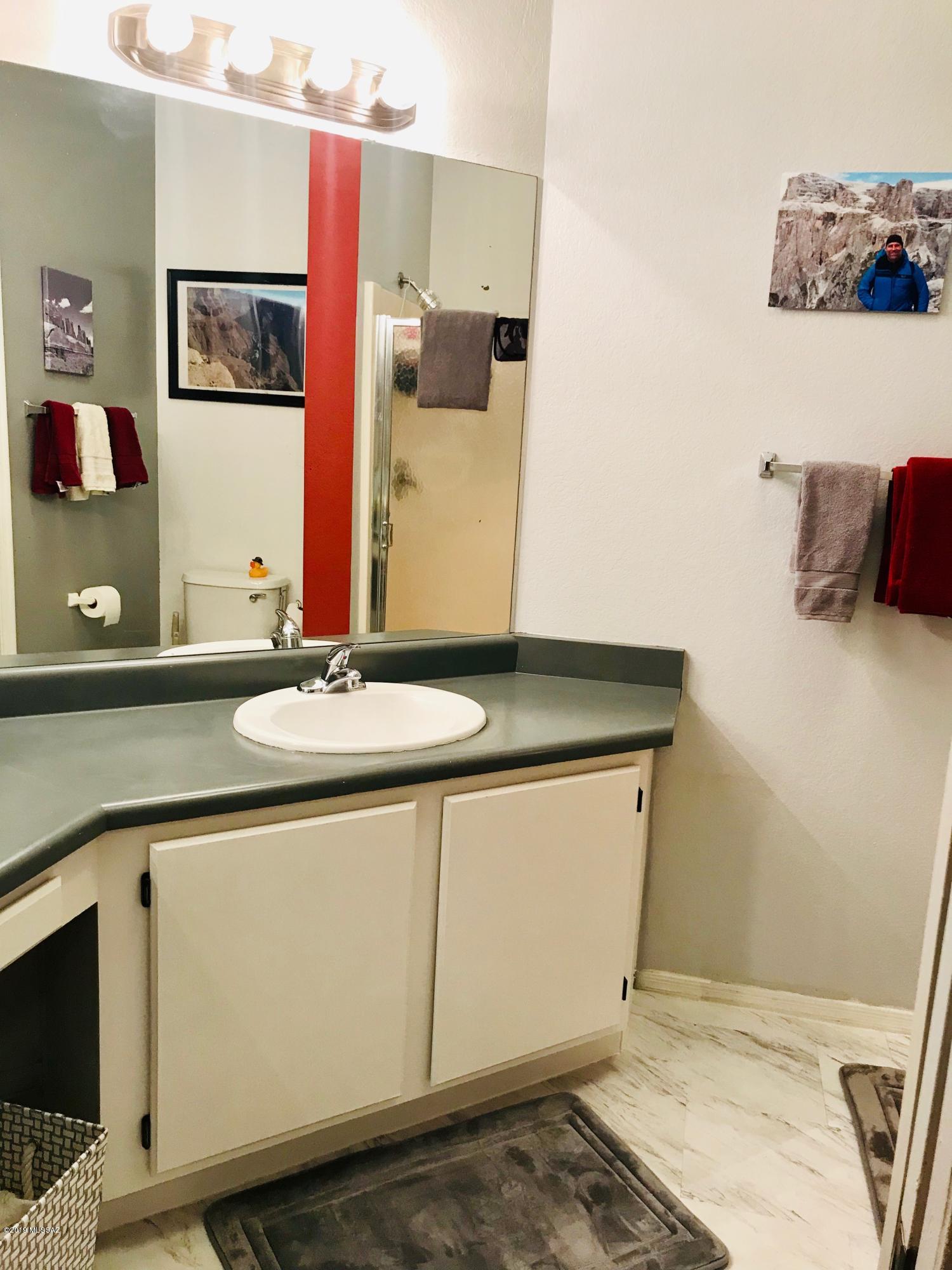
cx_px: 476
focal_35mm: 28
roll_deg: -3.7
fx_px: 1027
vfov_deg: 63.4
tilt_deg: -9.7
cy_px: 635
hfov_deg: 49.7
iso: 40
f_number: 1.8
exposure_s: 1/24
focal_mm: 3.99
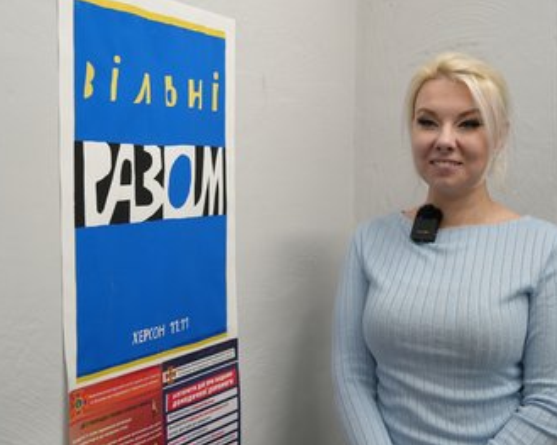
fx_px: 791
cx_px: 317
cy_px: 224
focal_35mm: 48
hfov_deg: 38.7
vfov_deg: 31.4
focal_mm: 42
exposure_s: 1/160
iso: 1000
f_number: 4
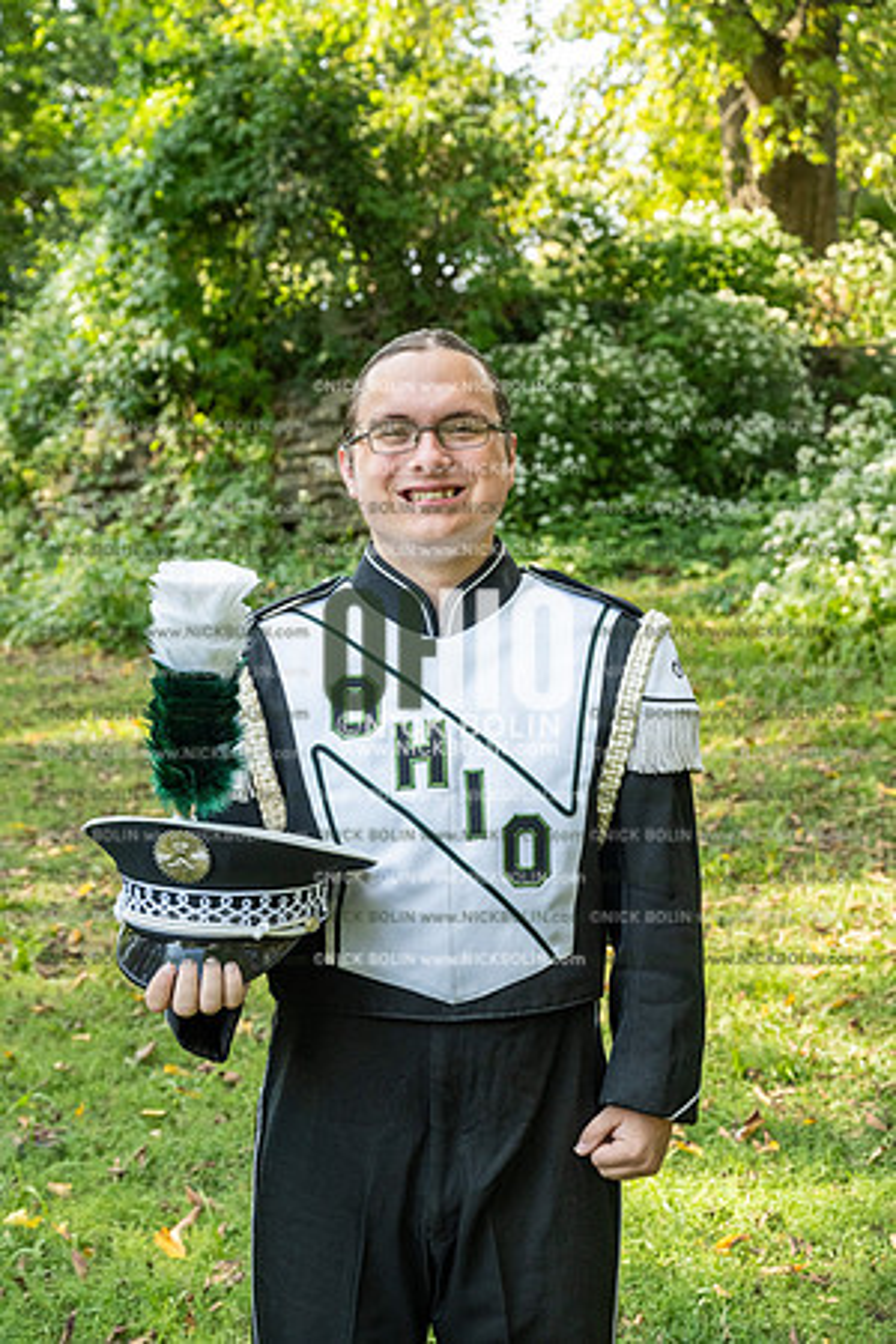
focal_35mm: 49
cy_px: 672
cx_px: 448
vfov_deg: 40.3
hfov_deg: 27.5
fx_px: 1829
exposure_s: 1/800
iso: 1250
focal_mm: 49
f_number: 5.6
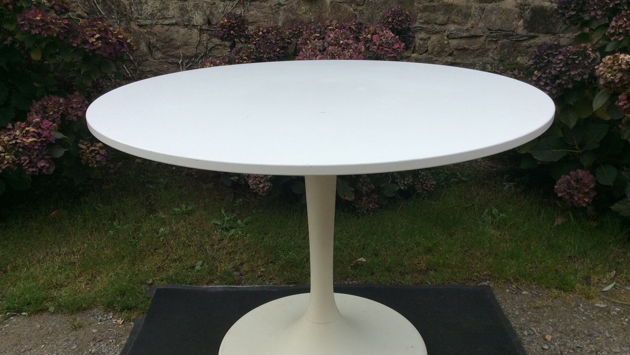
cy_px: 214
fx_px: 585
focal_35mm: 35
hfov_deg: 56.6
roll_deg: +0.2
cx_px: 314
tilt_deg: -25.0
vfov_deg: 33.6
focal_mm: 3.3
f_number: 2.4
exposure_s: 1/841
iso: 32
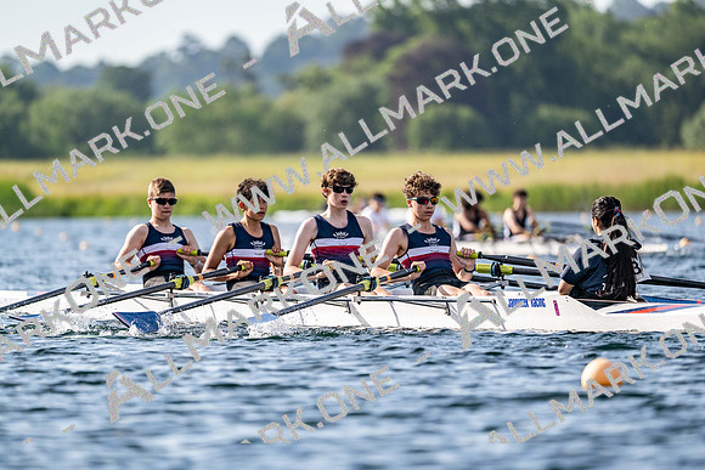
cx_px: 352
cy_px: 235
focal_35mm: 400
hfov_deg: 5.2
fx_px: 7835
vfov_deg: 3.4
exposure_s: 1/2500
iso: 400
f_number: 4.5
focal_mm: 400
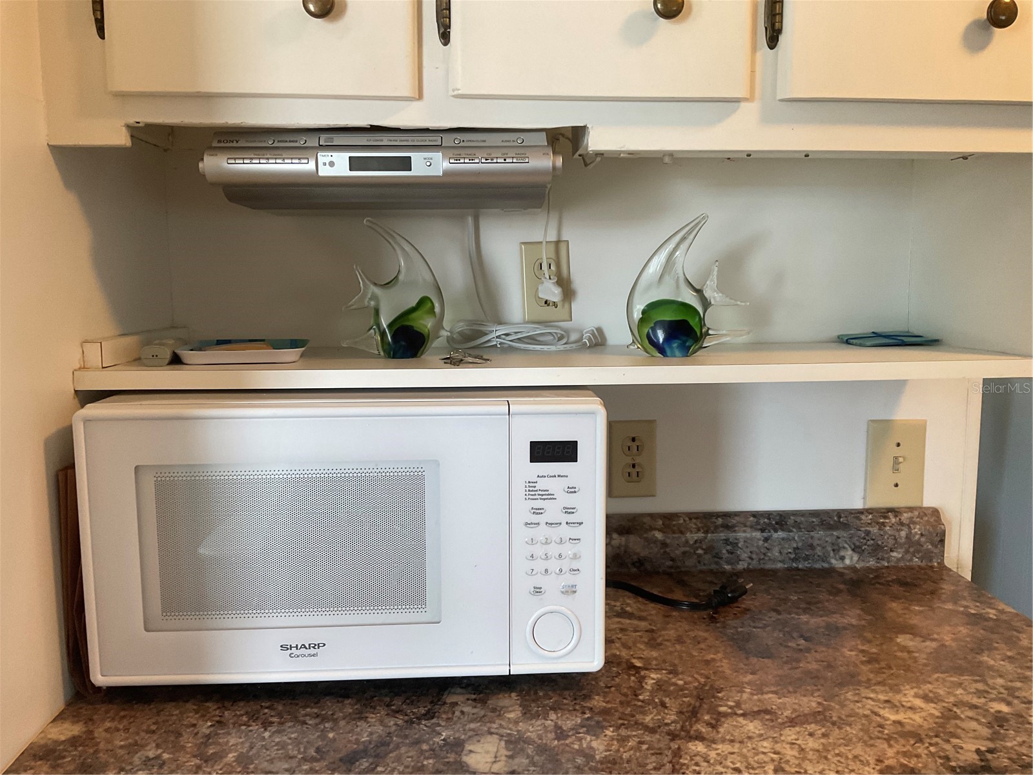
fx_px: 865
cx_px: 516
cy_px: 388
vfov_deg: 48.2
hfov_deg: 61.7
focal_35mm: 29
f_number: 1.8
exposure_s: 1/60
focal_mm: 3
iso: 80
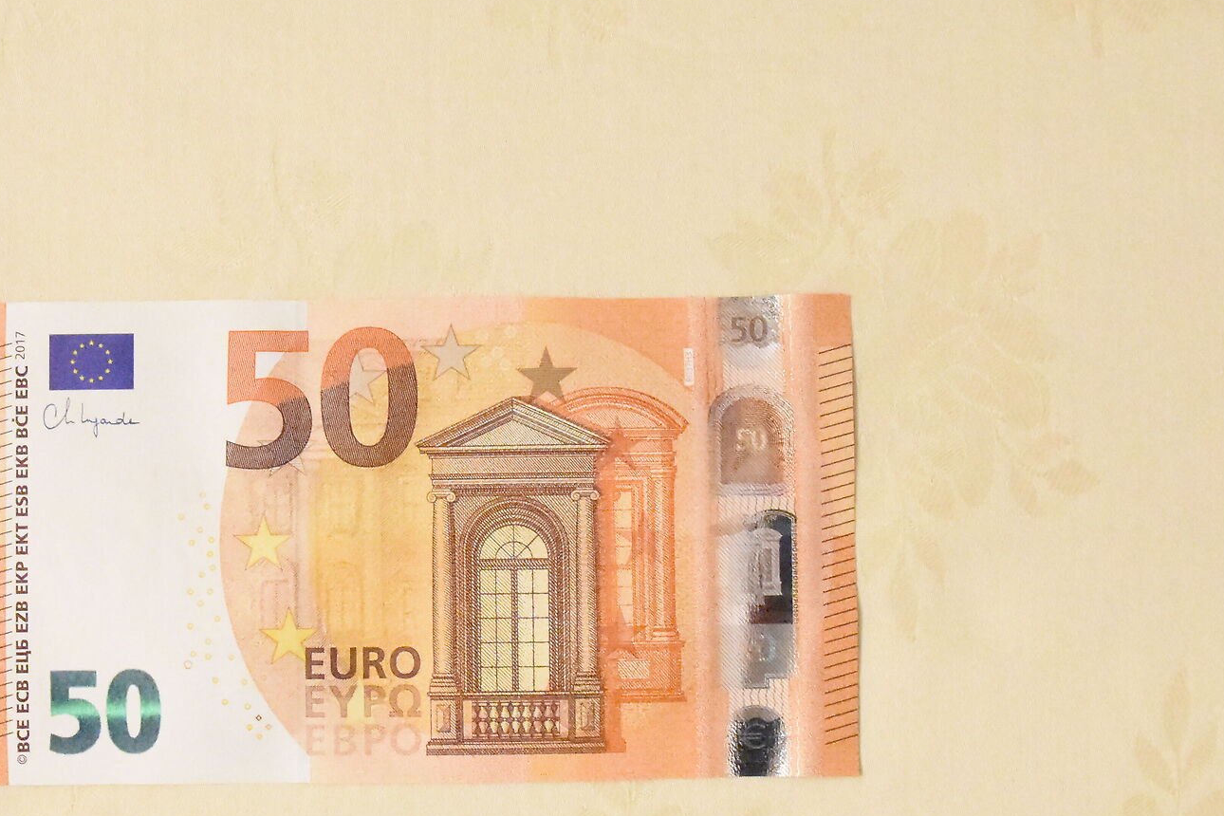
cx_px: 449
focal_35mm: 67
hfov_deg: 29.9
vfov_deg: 20.2
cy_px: 547
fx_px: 2278
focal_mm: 24
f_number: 8
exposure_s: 1/60
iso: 25600
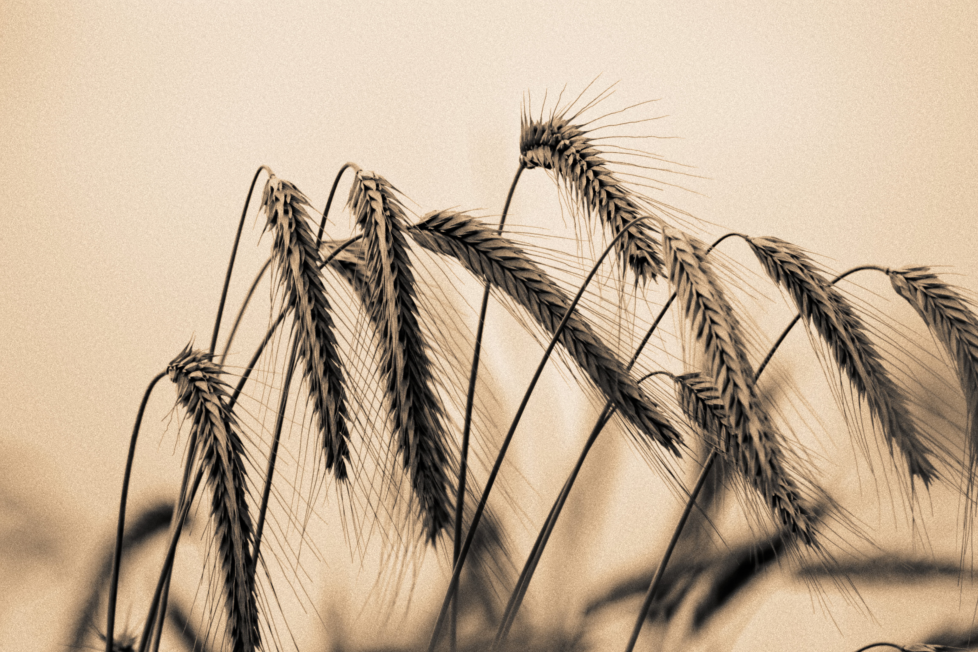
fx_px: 16136
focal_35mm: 594
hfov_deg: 3.5
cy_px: 326
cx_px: 489
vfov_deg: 2.3
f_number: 5.3
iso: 160
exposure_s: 1/1250
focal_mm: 220
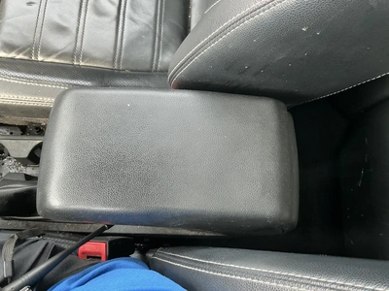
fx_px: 315
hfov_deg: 63.4
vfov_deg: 49.7
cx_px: 194
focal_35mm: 28
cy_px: 146
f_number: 1.8
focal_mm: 3
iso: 64
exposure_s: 1/76
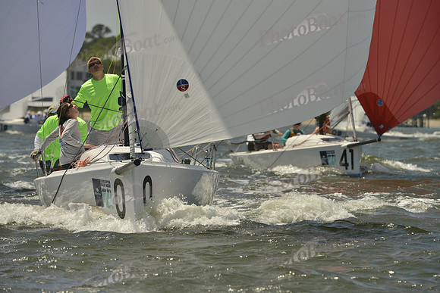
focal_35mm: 330
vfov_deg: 4.2
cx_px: 220
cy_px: 146
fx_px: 4034
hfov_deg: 6.2
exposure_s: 1/1600
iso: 280
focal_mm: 330
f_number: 9
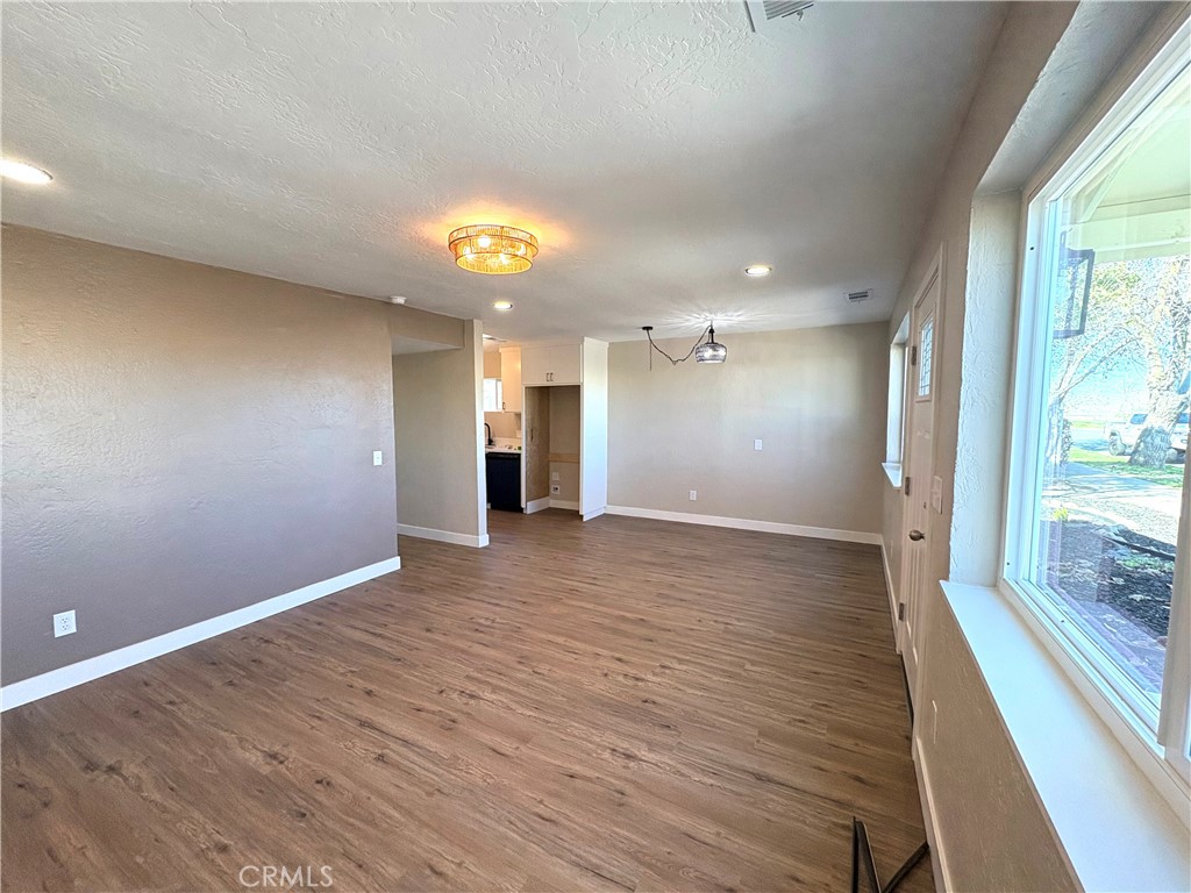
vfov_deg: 85.7
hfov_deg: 102.1
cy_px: 446
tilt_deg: -3.8
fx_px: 482
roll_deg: -0.1
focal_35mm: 14
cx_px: 596
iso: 160
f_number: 2.2
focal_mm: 2.22
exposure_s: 1/120
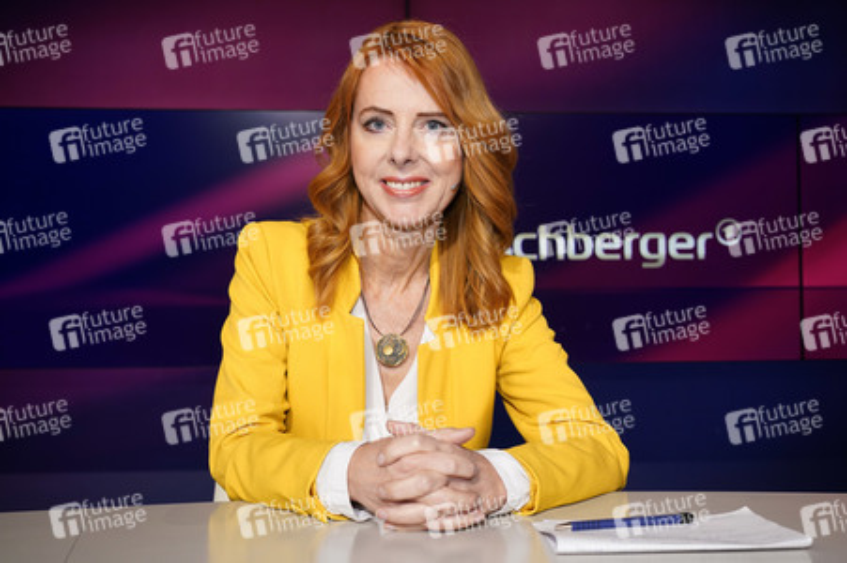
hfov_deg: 54.5
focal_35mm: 35
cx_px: 424
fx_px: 823
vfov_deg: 37.8
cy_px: 282
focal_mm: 35
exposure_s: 1/160
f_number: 5
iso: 1600
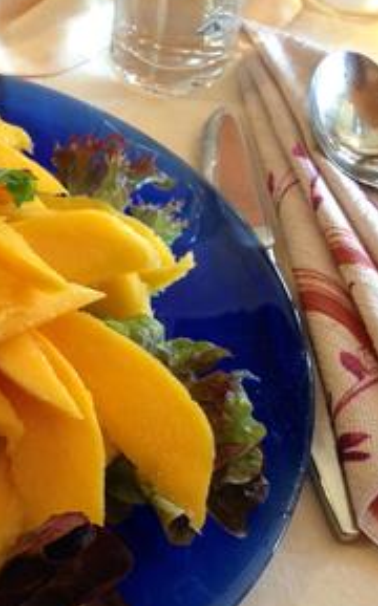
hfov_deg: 18.7
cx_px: -128
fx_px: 1058
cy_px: 382
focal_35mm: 64
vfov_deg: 31.9
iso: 100
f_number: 2.4
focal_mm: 4.12
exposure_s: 1/20
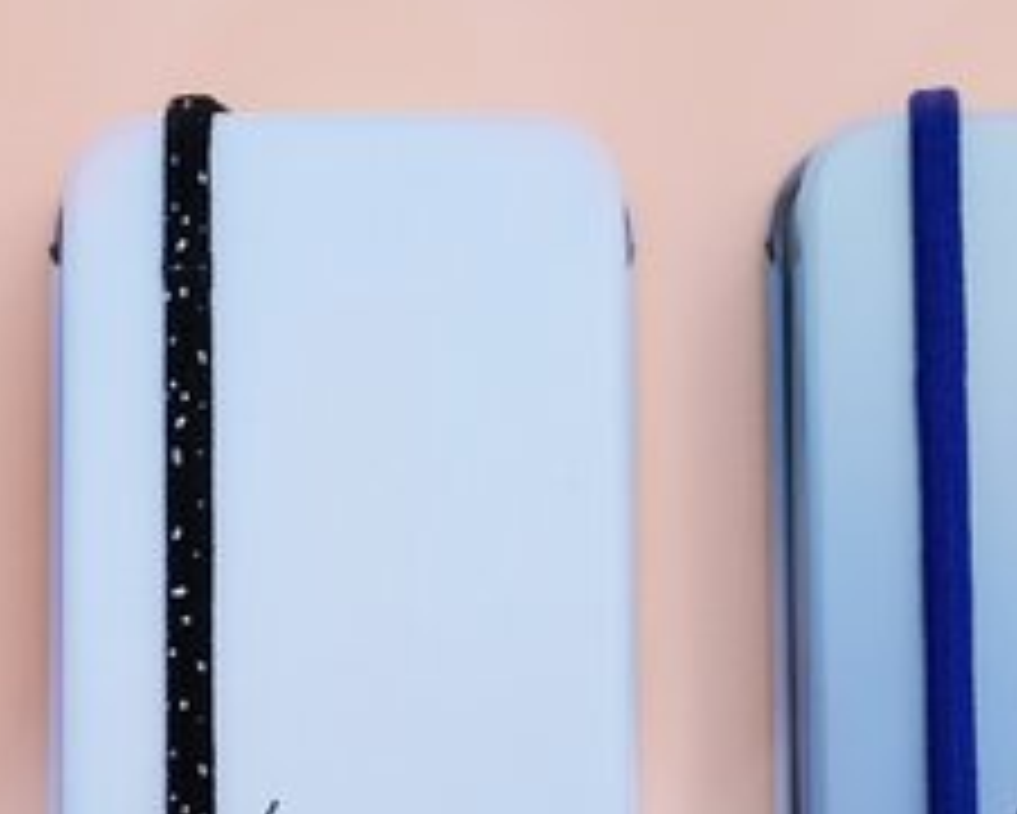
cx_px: 333
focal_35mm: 176
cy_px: 578
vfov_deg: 8.8
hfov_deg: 10.9
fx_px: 5300
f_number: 2.2
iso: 200
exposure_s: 1/480
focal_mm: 35
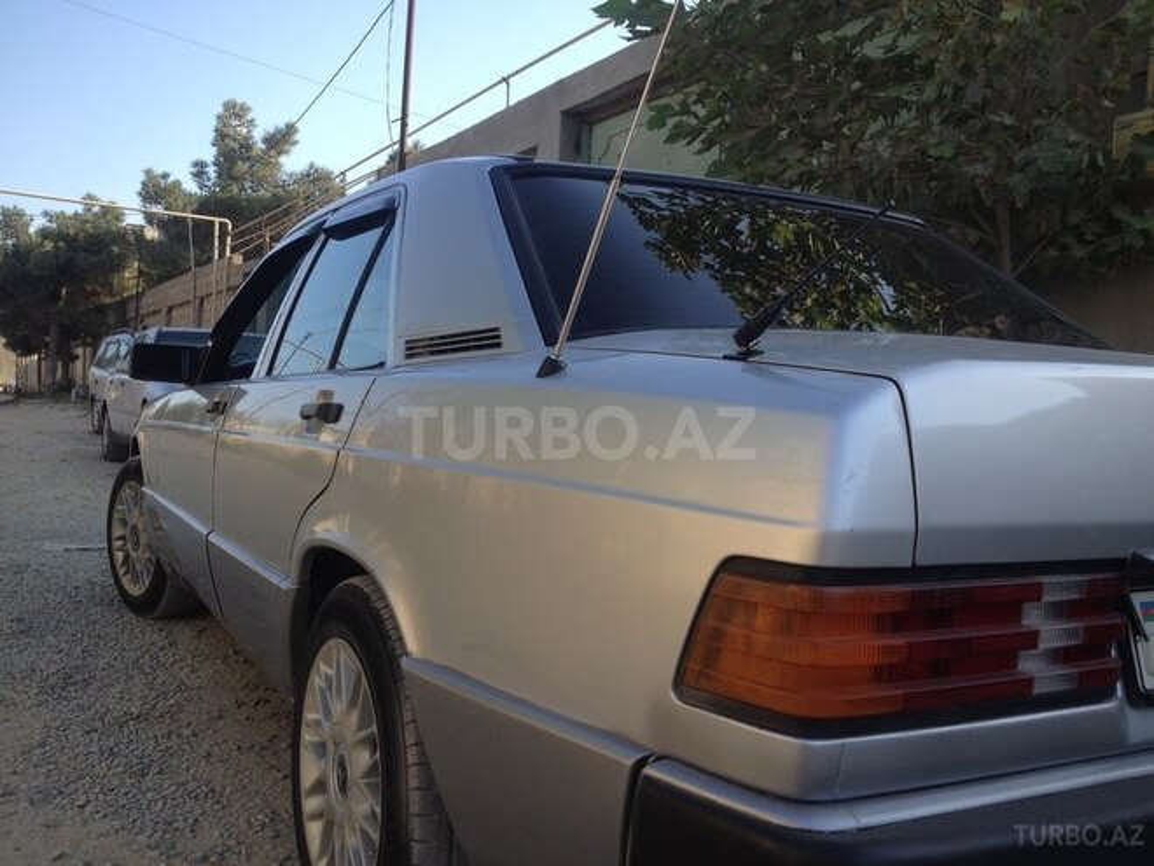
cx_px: 577
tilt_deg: -2.7
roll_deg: -0.5
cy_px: 433
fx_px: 1167
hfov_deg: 52.6
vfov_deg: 40.7
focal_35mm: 35
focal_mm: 4.28
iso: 50
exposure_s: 1/613
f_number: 2.4
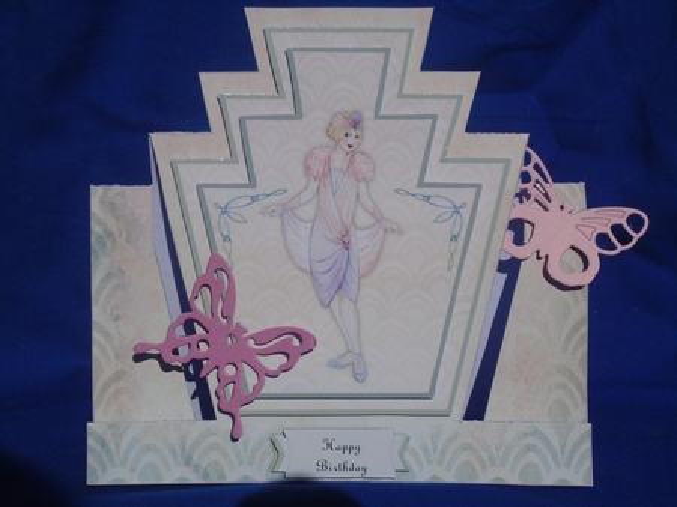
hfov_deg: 28.6
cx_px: 338
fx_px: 1329
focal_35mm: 68
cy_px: 254
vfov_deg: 21.6
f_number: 13.8
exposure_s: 1/400
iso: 100
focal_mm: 12
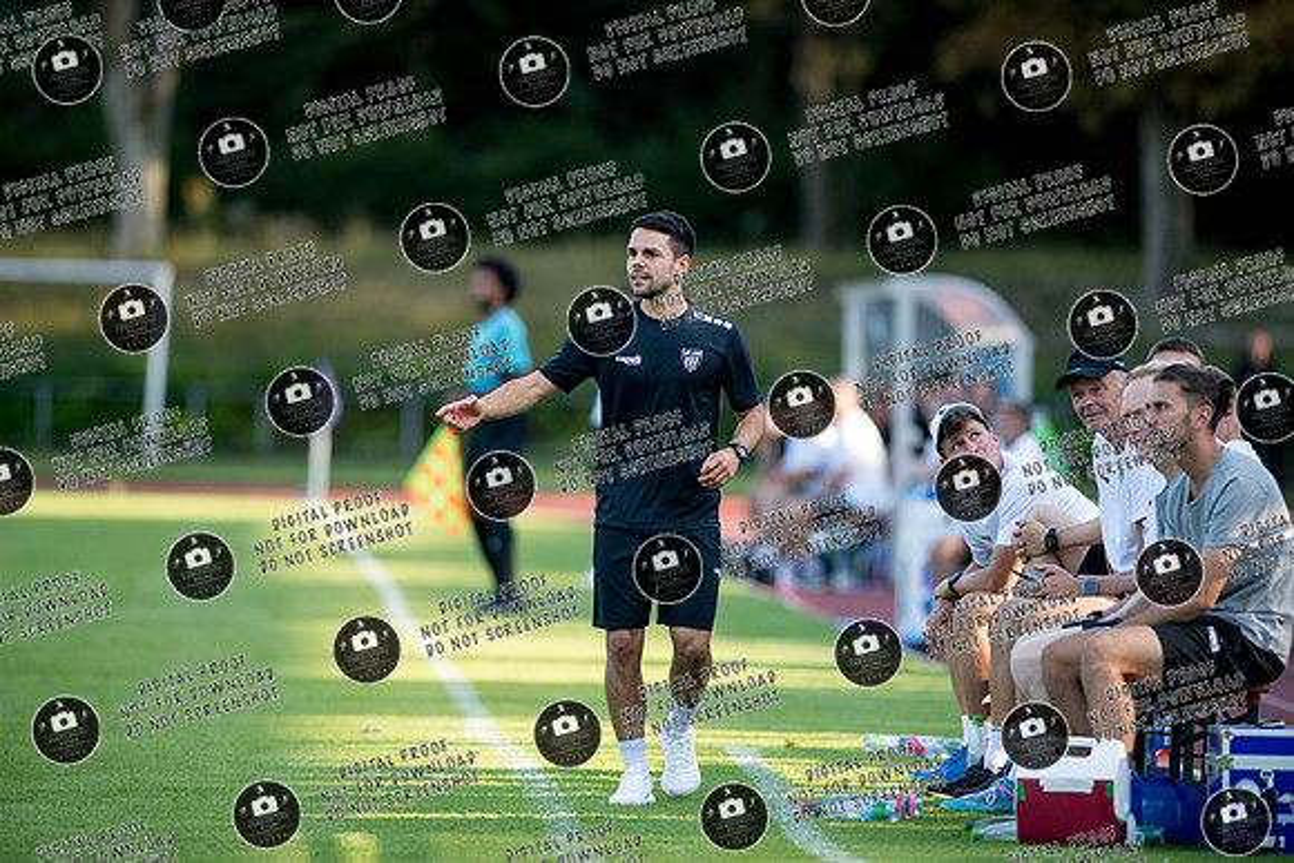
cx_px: 647
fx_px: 10785
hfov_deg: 6.9
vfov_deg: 4.6
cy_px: 432
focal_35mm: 300
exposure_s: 1/1600
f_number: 3.2
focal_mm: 300
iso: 1000
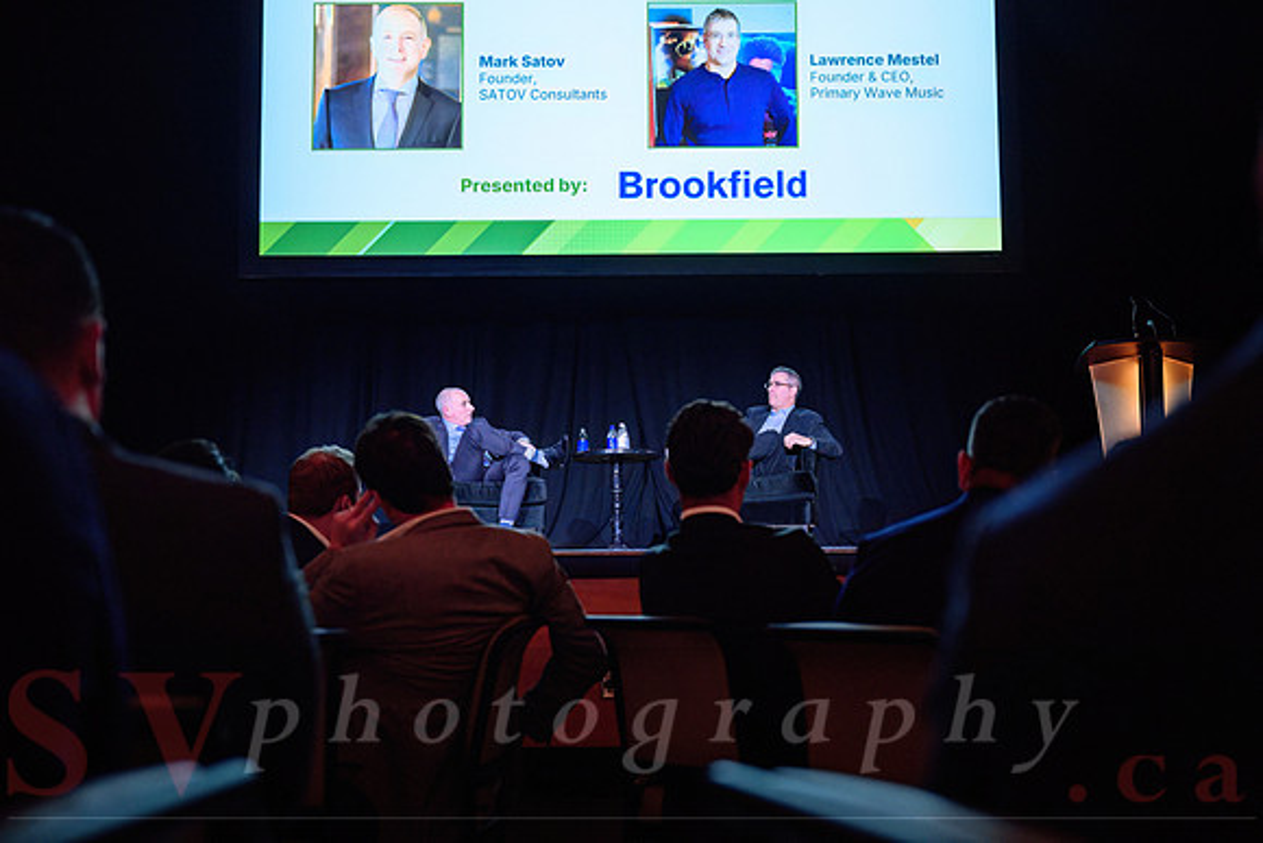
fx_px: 1641
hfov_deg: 42.1
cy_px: 422
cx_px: 632
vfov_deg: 28.8
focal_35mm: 47
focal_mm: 46
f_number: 2.8
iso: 1600
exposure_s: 1/125
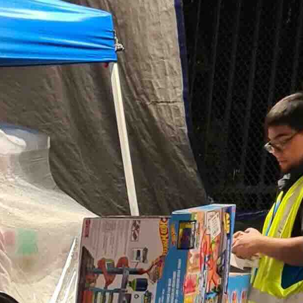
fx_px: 1495
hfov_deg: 10.6
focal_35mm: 151
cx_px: -313
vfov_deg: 10.1
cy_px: 725
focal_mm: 5.4
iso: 250
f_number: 1.8
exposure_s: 1/50
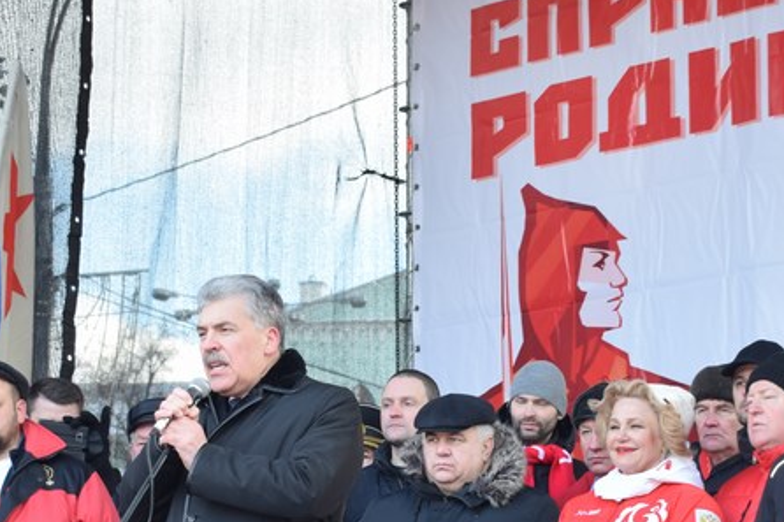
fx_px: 2699
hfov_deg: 16.5
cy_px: 563
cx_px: 408
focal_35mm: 124
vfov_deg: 10.9
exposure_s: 1/125
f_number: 5.6
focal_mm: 36
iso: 400
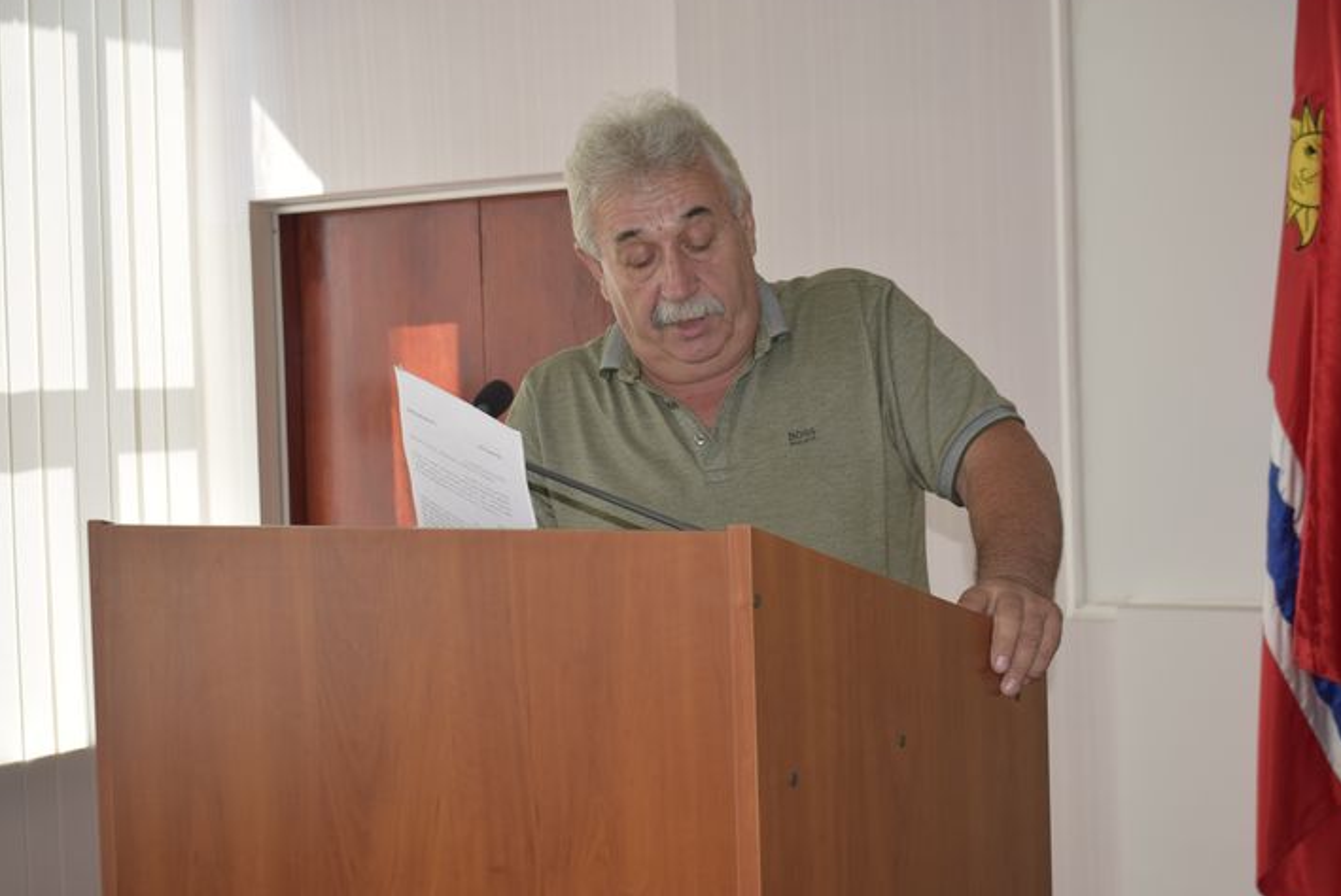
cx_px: 647
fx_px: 2070
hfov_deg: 35.9
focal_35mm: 56
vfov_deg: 24.4
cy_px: 447
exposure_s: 1/125
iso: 100
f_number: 5.6
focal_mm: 35
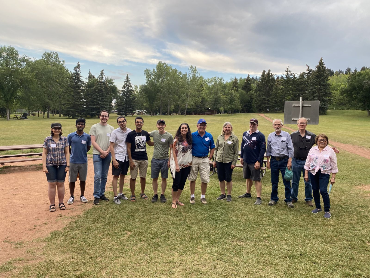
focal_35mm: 26
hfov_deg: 67.3
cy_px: 139
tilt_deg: -6.2
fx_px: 278
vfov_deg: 53.1
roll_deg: -1.7
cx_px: 185
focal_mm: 4.25
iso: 32
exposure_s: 1/156
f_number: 1.8
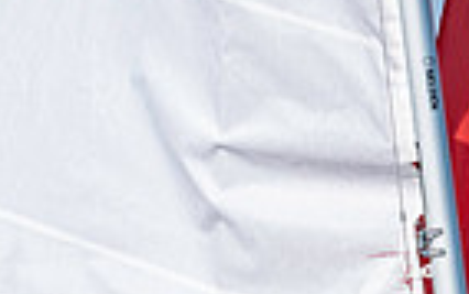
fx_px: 23959
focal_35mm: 1873
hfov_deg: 1.1
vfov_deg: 0.7
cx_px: 129
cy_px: 537
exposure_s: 1/3200
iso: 200
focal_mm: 300
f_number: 5
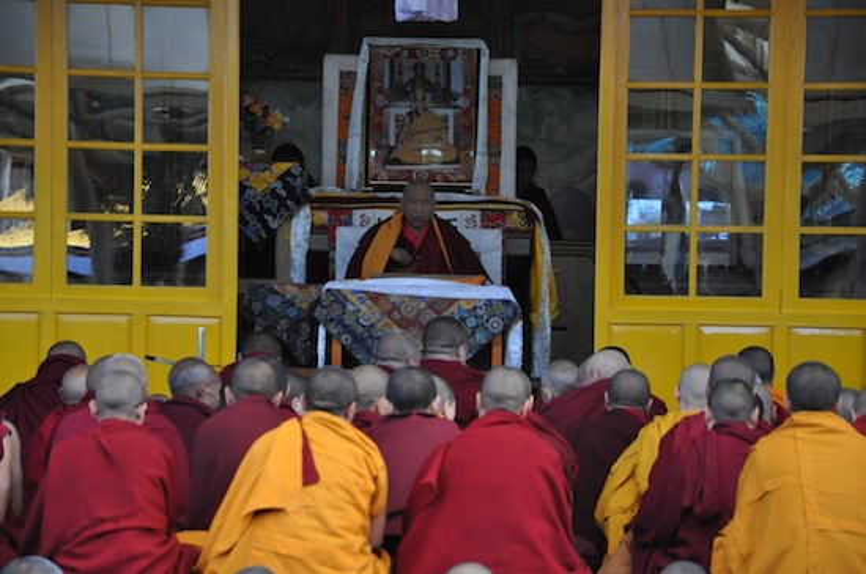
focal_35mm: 158
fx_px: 3783
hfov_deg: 13.1
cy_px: 287
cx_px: 433
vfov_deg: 8.7
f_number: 5.6
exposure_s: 1/125
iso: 1250
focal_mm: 105
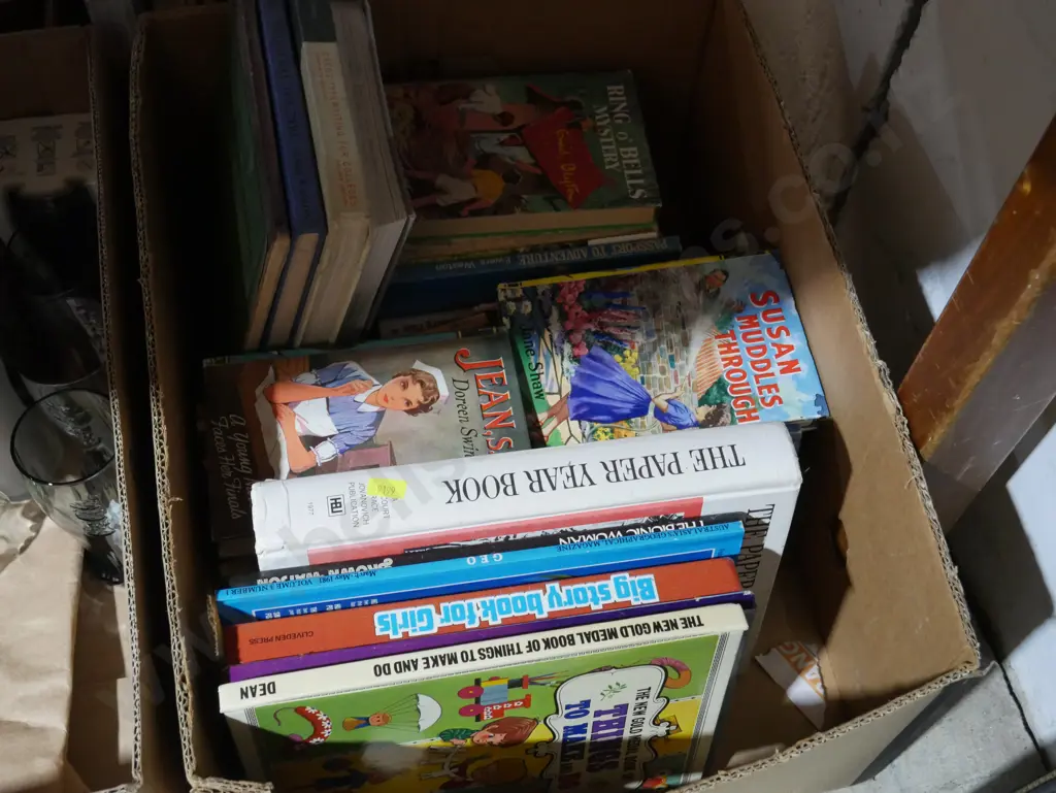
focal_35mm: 42
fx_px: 1282
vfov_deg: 34.4
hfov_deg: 44.8
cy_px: 396
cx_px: 528
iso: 2500
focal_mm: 21
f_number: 4.6
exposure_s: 1/60
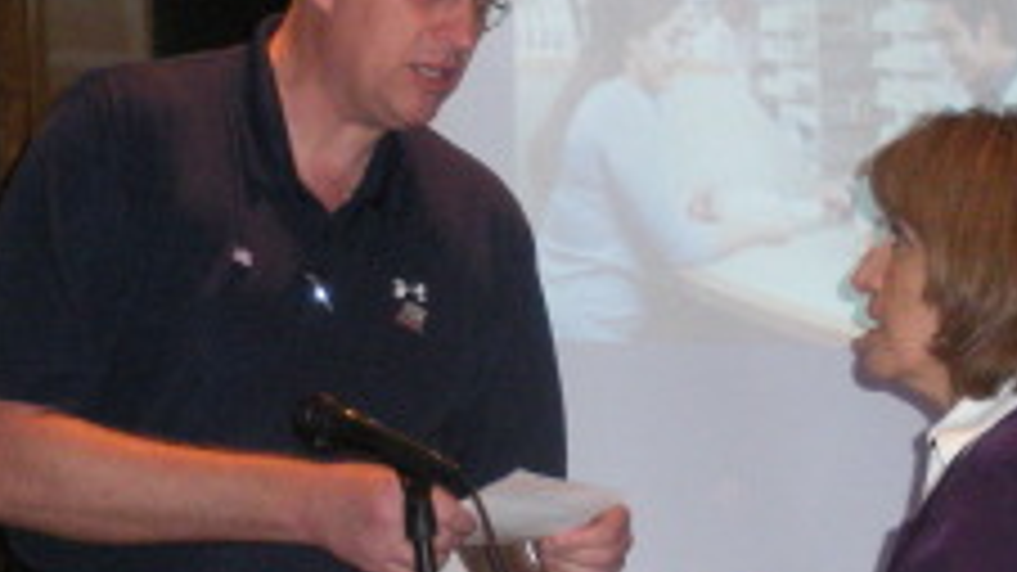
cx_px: 765
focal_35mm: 111
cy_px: 428
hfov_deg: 19.2
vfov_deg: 10.9
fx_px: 2993
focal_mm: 6.3
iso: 353
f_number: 3.5
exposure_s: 1/60
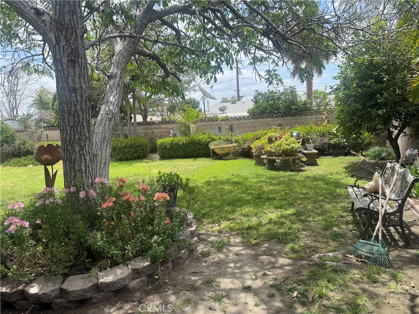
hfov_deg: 71.6
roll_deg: +3.9
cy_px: 157
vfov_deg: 56.8
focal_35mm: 24
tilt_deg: -6.7
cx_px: 210
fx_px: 291
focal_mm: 6.76
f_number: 1.78
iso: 80
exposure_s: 1/2525
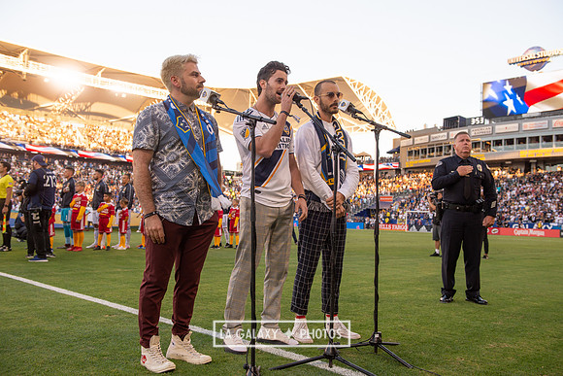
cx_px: 282
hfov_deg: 54.4
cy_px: 188
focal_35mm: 35
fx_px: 547
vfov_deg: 37.9
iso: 160
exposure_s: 1/500
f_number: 4.5
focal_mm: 35
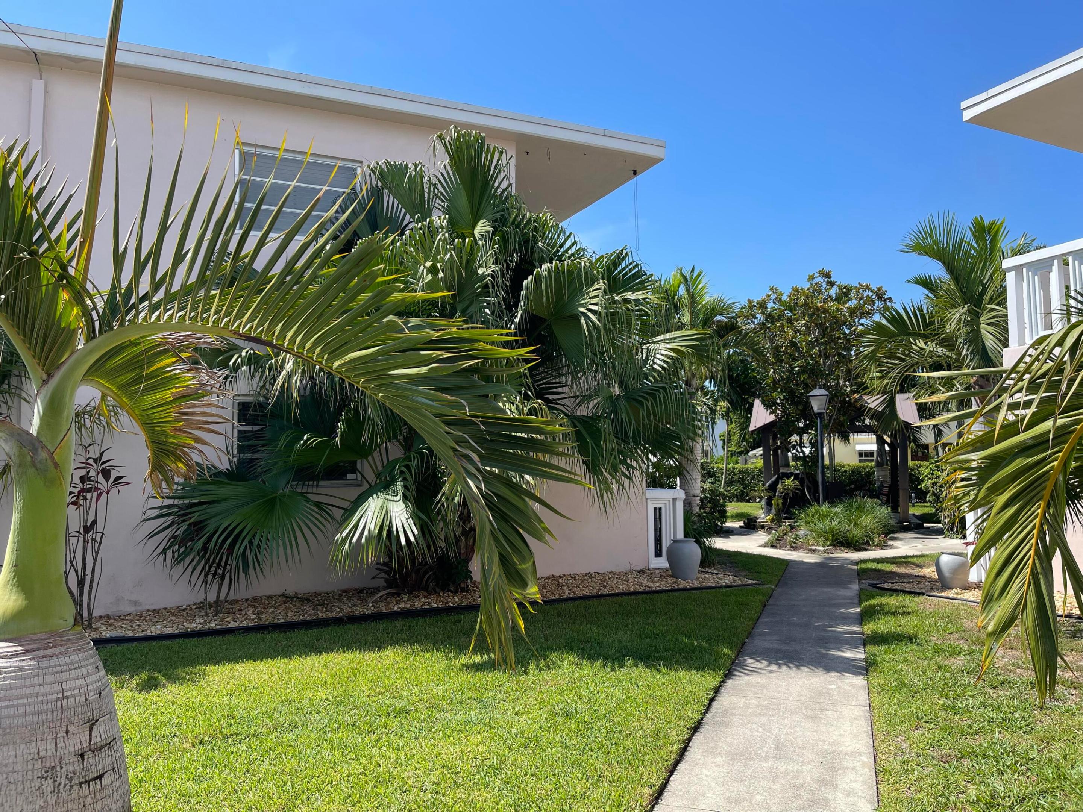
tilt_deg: +2.9
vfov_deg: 54.9
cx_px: 542
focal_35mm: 25
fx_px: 782
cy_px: 406
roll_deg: -0.5
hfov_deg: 69.4
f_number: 1.6
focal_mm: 5.1
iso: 32
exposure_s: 1/2012
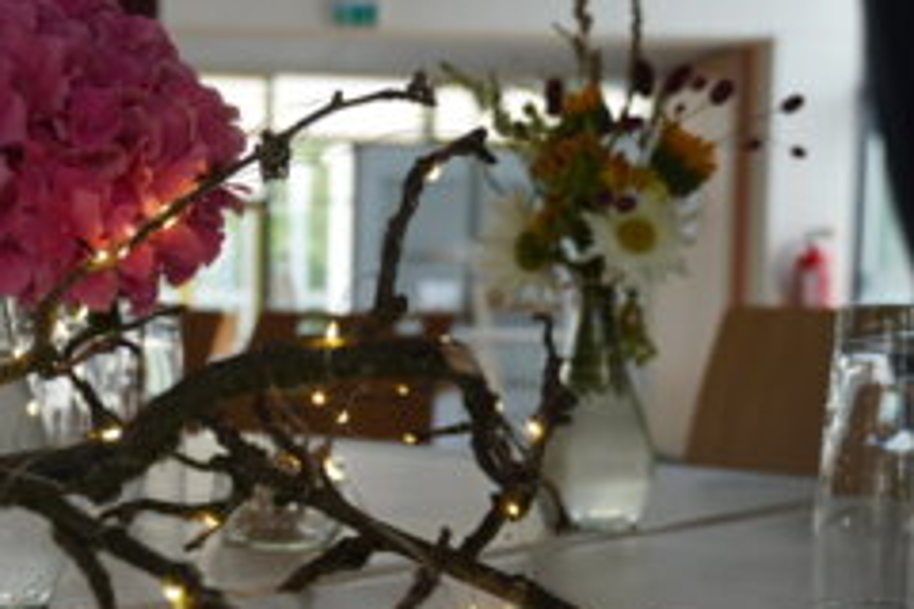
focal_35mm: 70
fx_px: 1777
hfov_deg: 28.2
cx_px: 179
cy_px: 436
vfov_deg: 19.4
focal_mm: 28
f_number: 4.5
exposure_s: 1/160
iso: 500
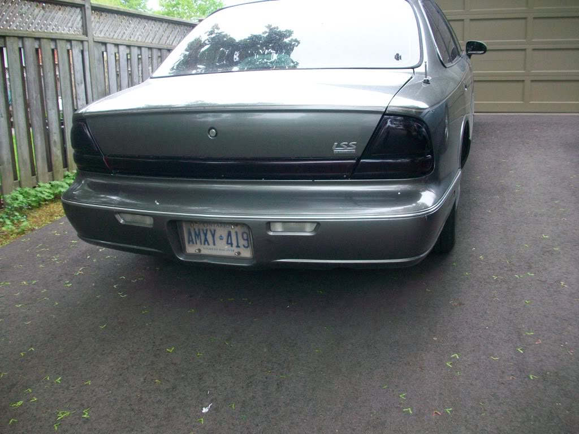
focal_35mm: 32
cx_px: 290
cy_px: 217
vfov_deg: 44.2
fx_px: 535
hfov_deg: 56.8
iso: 120
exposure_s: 1/60
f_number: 2.8
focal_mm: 5.7
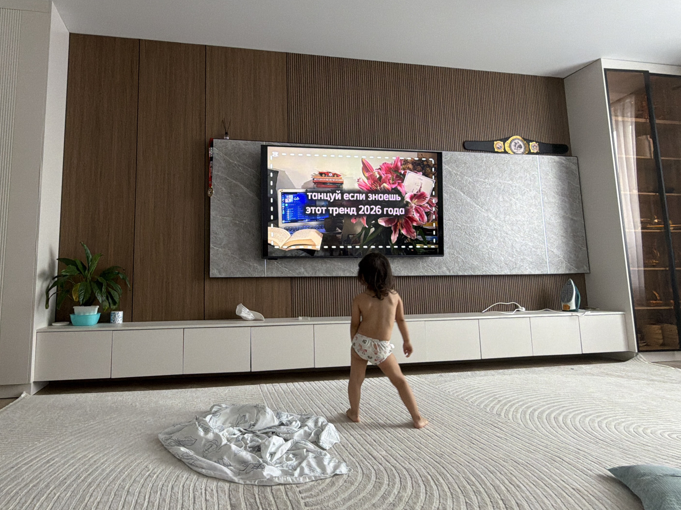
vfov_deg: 65.9
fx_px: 393
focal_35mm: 20
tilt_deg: +6.0
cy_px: 235
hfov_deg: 80.6
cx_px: 267
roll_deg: +0.7
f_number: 2.2
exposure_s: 1/50
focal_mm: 2.22
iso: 250
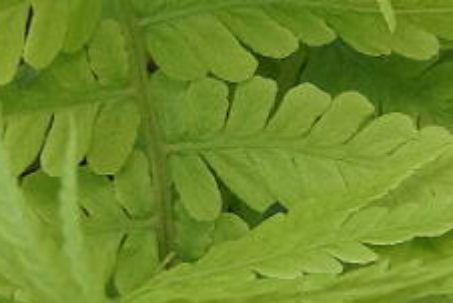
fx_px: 10010
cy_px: -385
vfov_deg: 1.7
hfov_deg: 2.6
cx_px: 375
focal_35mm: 795
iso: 1000
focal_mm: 100
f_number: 10
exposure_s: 1/160
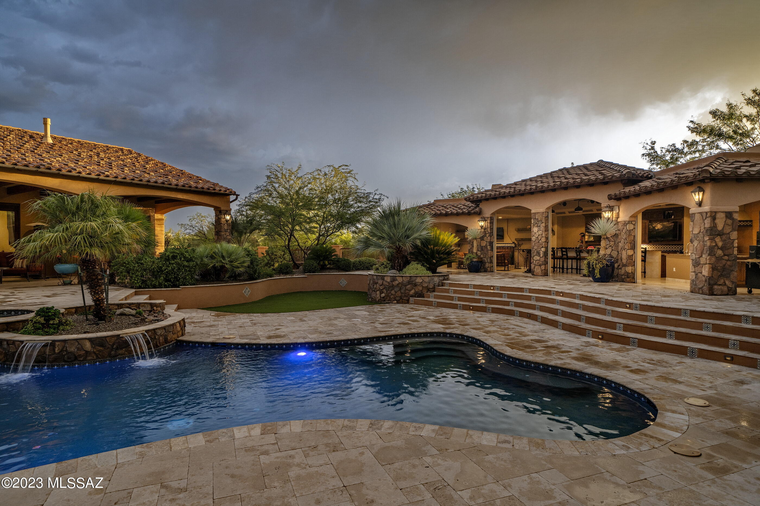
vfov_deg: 61.9
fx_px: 422
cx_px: 380
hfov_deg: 84.0
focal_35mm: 20
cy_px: 253
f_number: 7.1
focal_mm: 20
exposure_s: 1/15
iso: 200
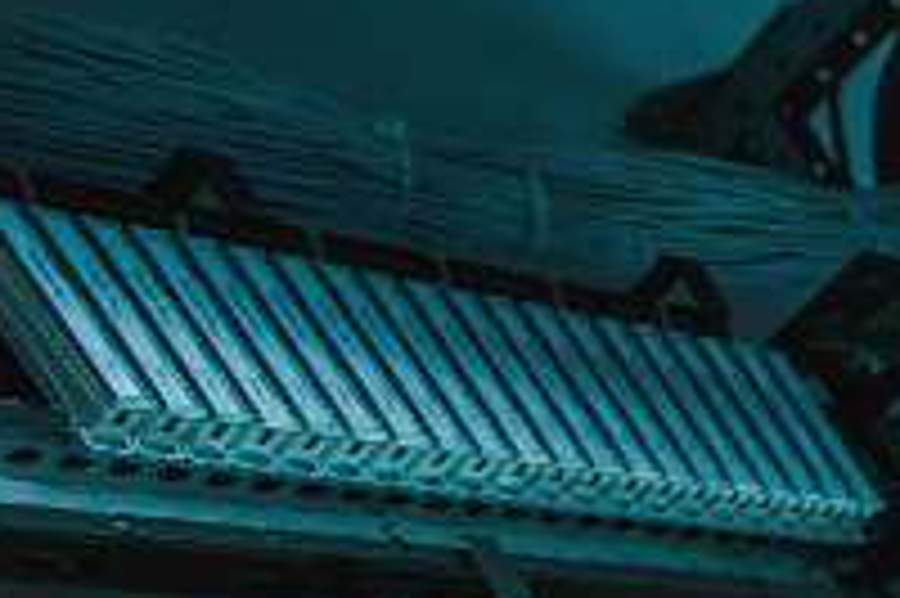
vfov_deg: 10.5
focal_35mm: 102
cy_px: 1664
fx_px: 2548
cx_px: 2678
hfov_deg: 11.5
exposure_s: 1/160
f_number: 3.2
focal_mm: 17
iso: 100
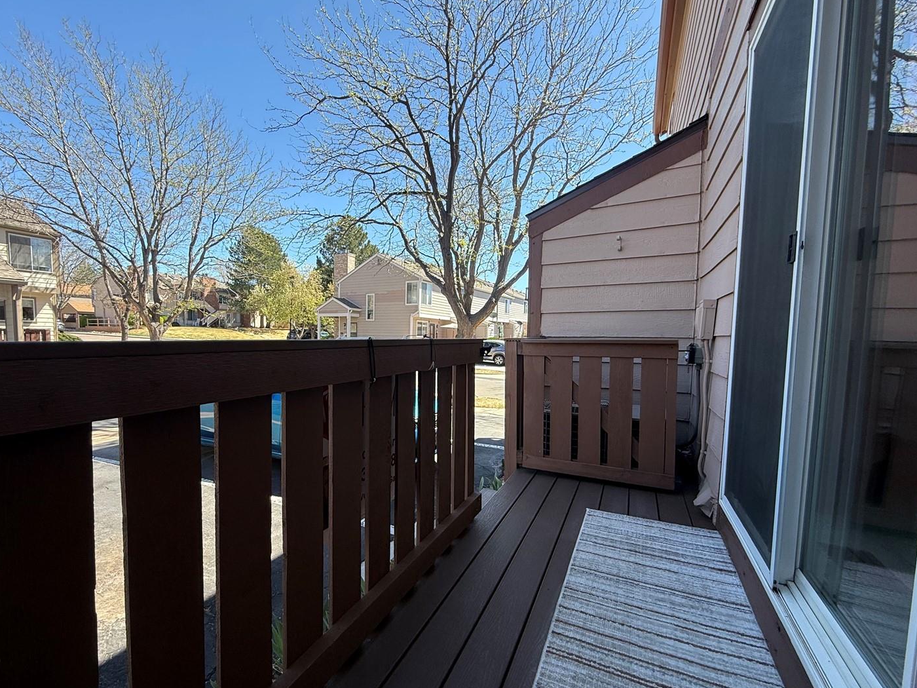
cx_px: 411
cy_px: 366
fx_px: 424
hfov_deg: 94.2
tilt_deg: -4.2
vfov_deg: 78.0
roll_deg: -0.7
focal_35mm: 16
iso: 50
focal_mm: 2.22
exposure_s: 1/448
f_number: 2.2
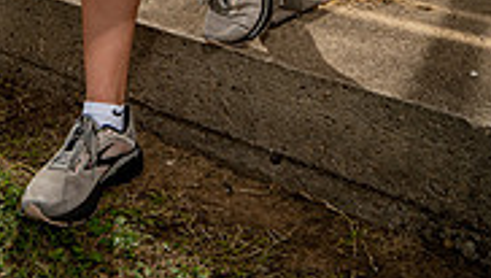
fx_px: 978
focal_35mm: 75
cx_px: 113
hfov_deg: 27.7
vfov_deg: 13.4
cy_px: -316
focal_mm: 29
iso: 100
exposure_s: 1/250
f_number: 8
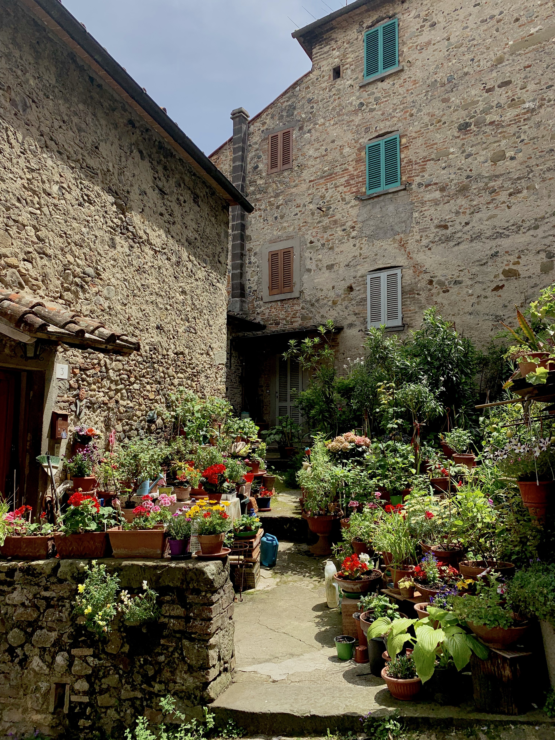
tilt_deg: +7.0
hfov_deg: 53.1
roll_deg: -0.6
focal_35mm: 26
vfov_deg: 67.3
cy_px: 370
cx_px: 278
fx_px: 556
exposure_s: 1/3650
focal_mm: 4.25
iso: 25
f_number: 1.8
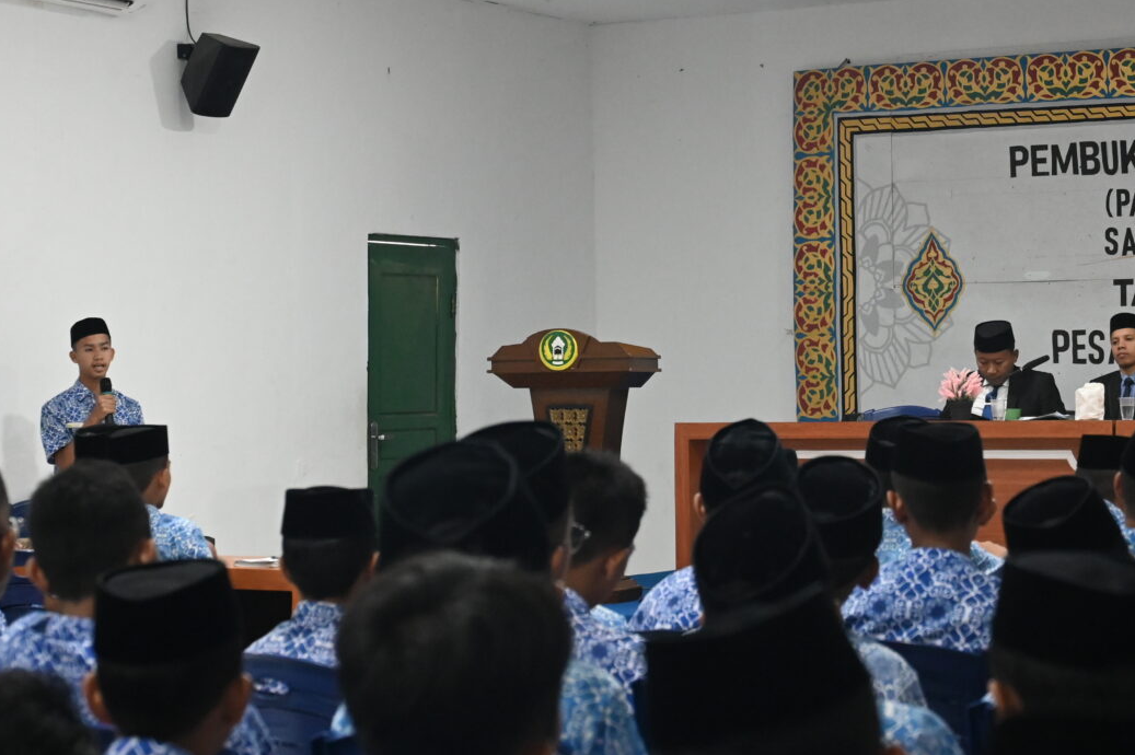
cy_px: 213
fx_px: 2741
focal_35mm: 87
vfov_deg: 15.6
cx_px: 619
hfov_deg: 23.4
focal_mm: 47
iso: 5000
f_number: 4
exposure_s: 1/160
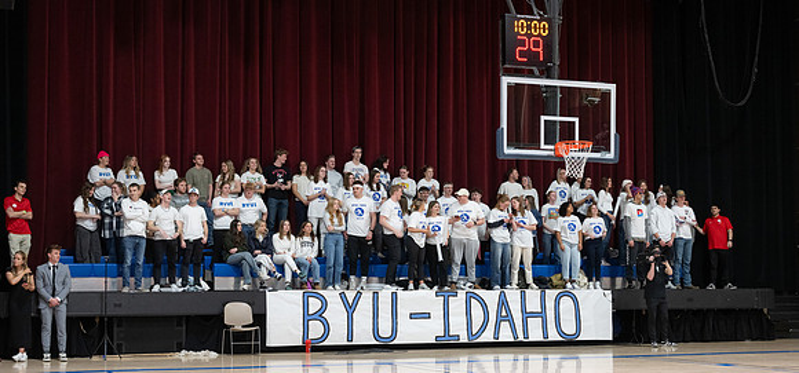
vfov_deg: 17.7
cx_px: 400
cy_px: 234
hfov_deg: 36.9
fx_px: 1198
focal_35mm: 59
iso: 1600
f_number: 4
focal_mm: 54
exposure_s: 1/80
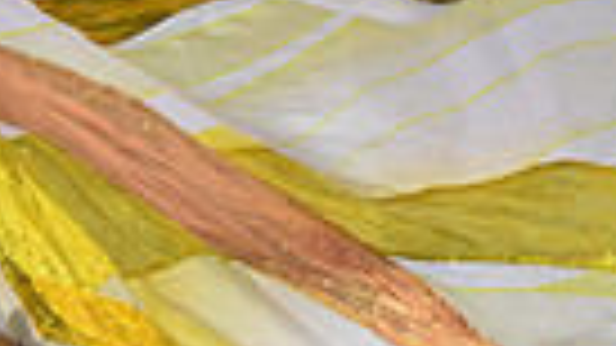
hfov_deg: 4.0
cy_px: 980
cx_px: 133
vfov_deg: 2.3
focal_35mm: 534
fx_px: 8721
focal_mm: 155
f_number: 5.6
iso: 2000
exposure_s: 1/500
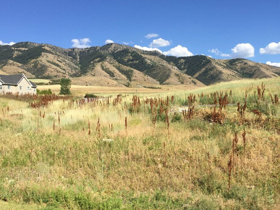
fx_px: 332
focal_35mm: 41
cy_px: 130
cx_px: 165
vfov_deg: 35.0
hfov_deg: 45.6
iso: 32
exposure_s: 1/2083
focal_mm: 4.15
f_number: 2.2
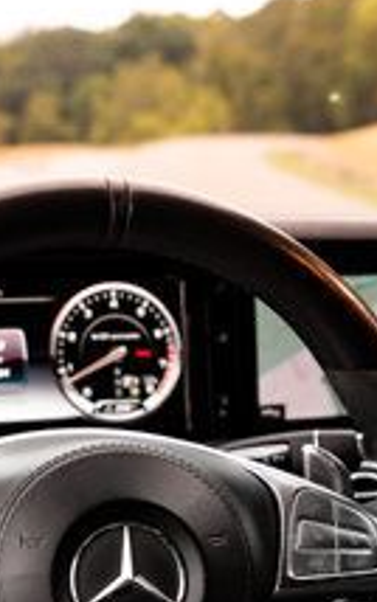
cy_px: 564
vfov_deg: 27.0
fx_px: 1198
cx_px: 163
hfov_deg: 17.9
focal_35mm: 73
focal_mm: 24
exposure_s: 1/200
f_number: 3.5
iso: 640
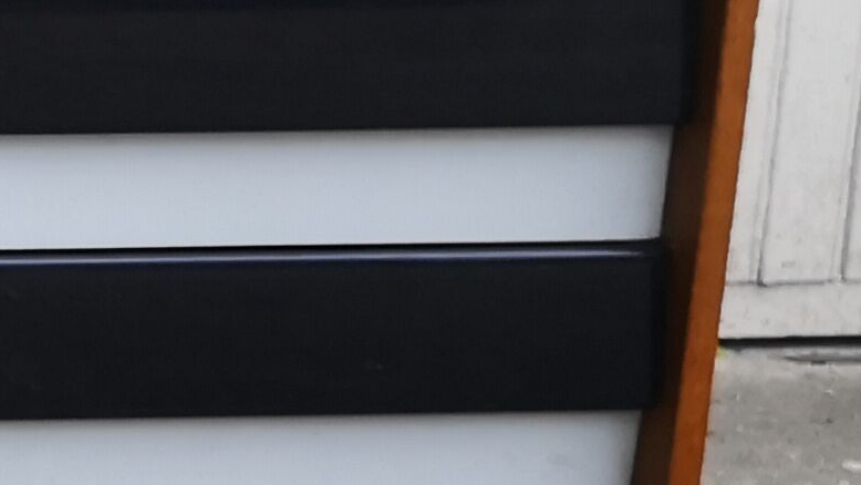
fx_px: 3425
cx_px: -1056
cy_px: -256
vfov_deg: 7.9
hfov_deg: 12.1
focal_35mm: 150
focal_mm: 3.95
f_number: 1.6
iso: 50
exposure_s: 1/207
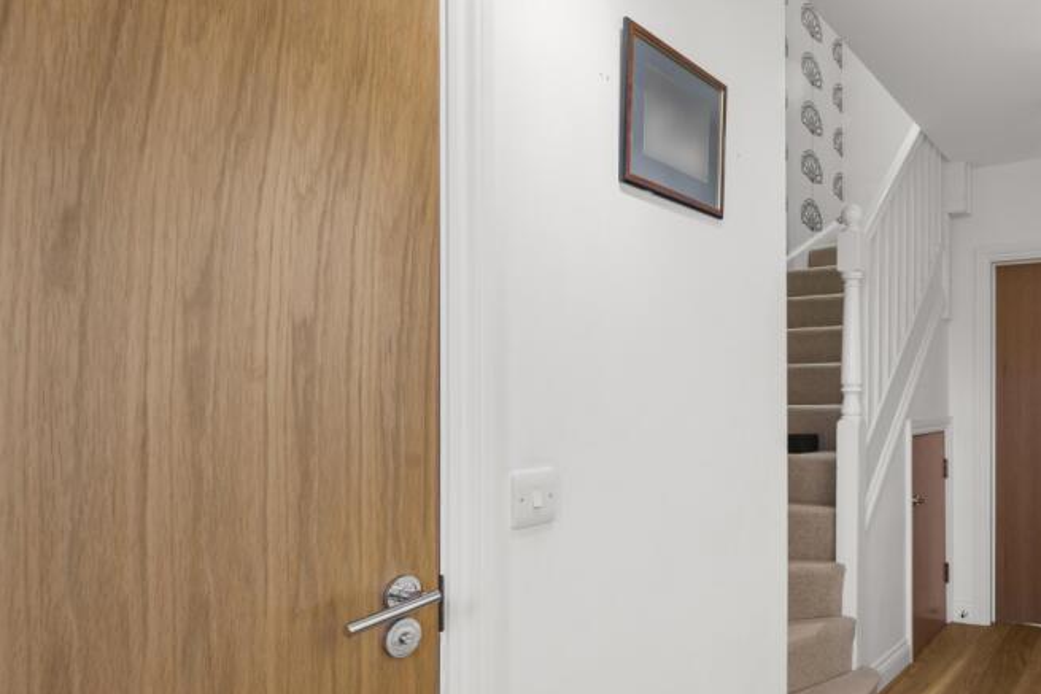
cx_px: 750
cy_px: 412
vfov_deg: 49.7
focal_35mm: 26
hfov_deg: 66.5
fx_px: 746
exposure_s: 3.2
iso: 320
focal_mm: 16.5
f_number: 8
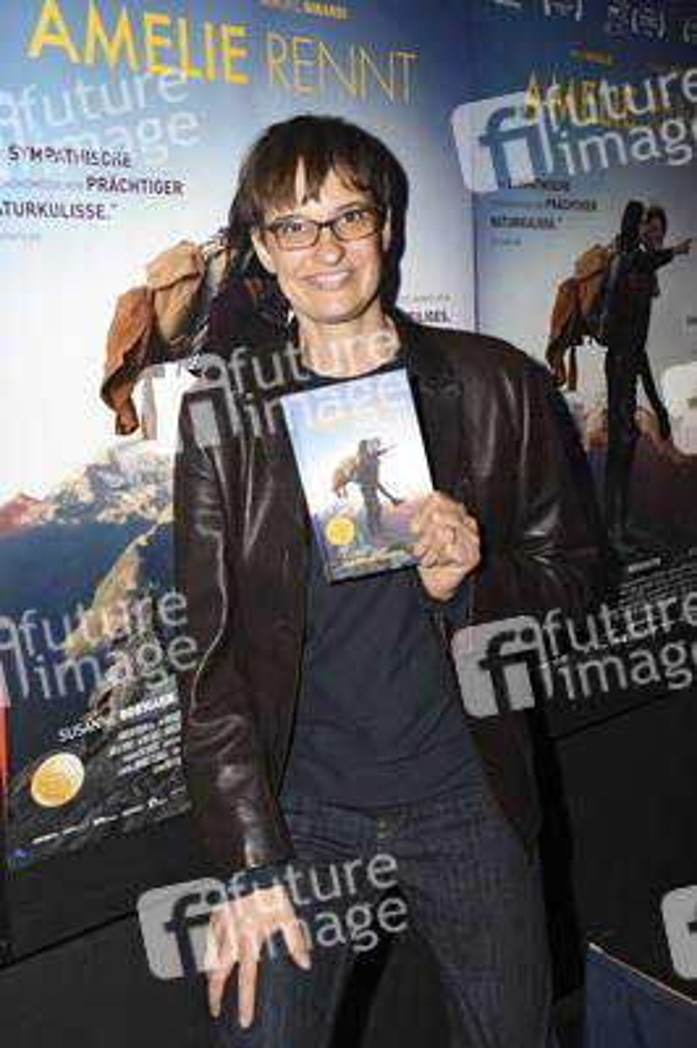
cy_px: 524
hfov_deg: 36.8
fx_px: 1047
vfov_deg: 53.2
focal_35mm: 36
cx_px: 348
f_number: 6.3
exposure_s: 1/160
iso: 640
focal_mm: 24
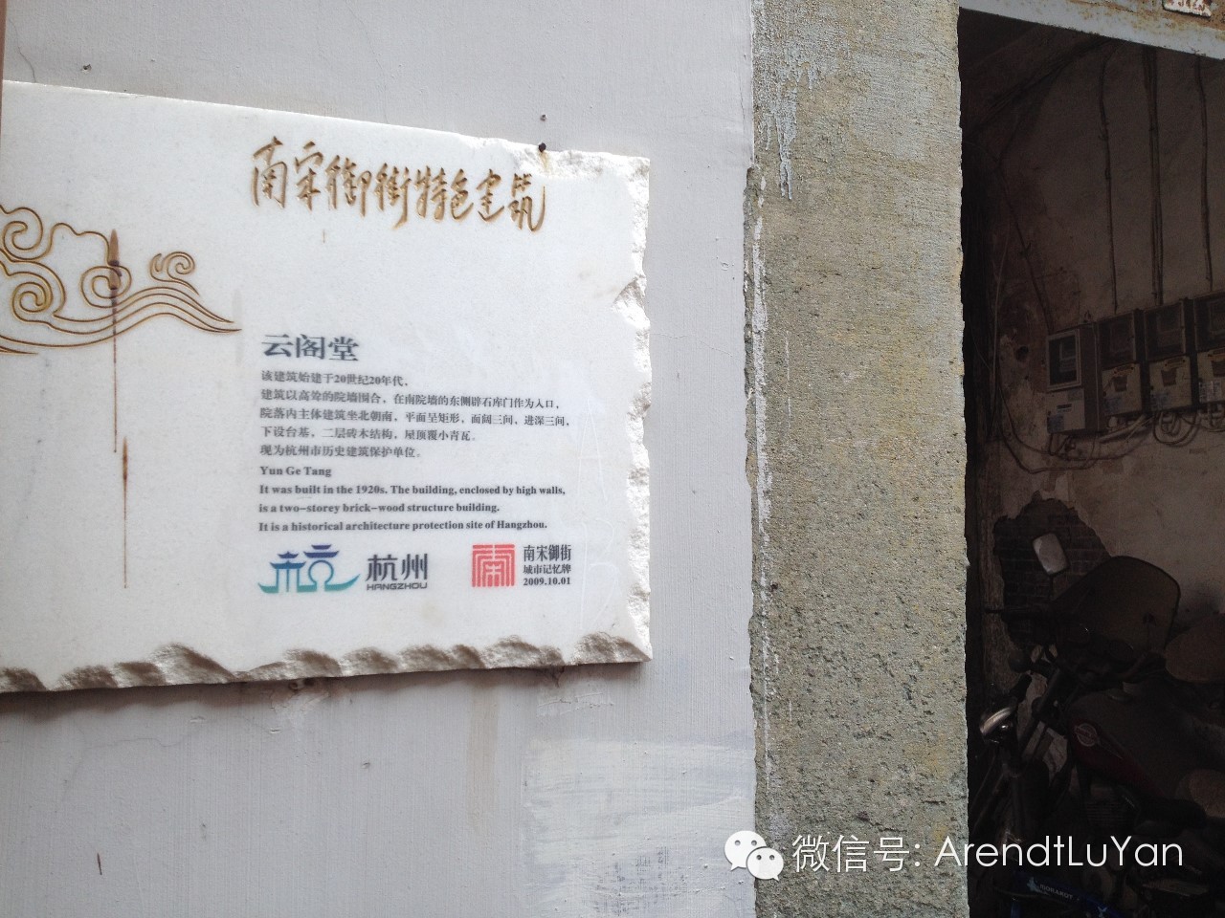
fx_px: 1239
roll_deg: -1.4
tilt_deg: +2.5
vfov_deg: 40.7
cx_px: 612
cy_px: 459
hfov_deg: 52.6
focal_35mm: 35
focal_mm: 4.28
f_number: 2.4
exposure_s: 1/292
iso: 50
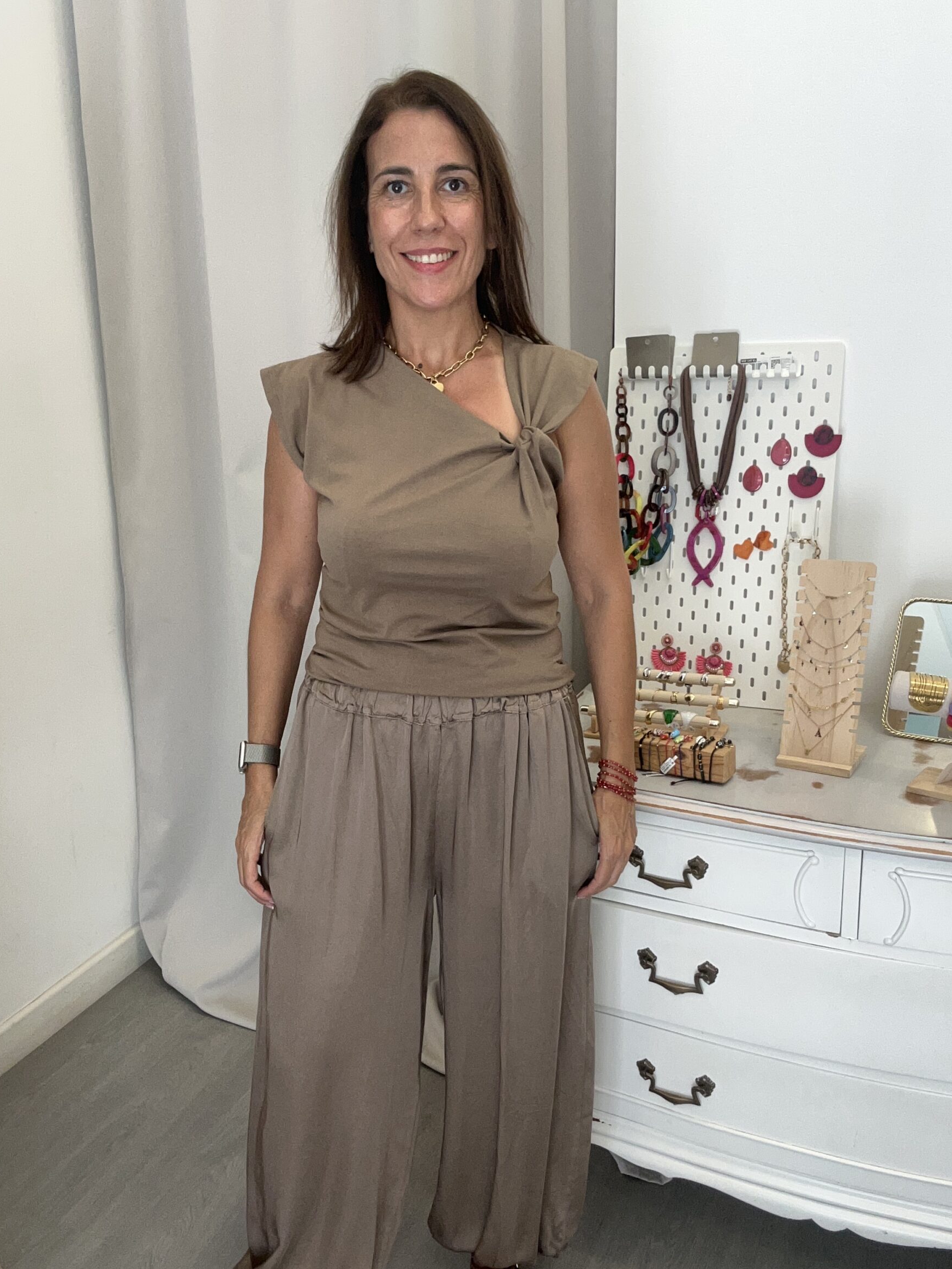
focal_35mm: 33
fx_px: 1210
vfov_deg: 55.3
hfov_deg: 42.9
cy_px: 670
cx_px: 474
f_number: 1.9
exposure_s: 1/50
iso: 64
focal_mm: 2.69
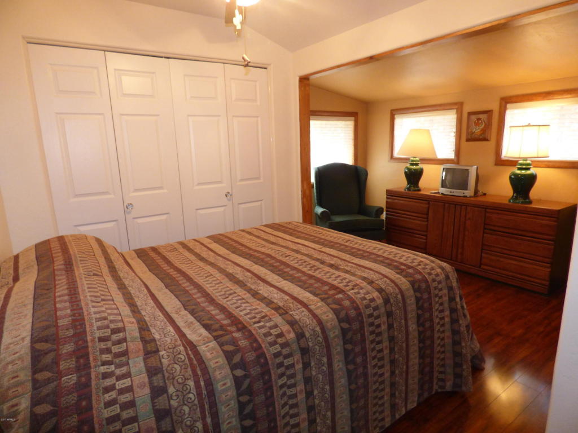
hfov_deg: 81.7
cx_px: 289
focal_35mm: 20
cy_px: 216
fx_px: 334
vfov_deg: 66.0
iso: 400
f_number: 2.8
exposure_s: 1/50
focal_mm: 3.58
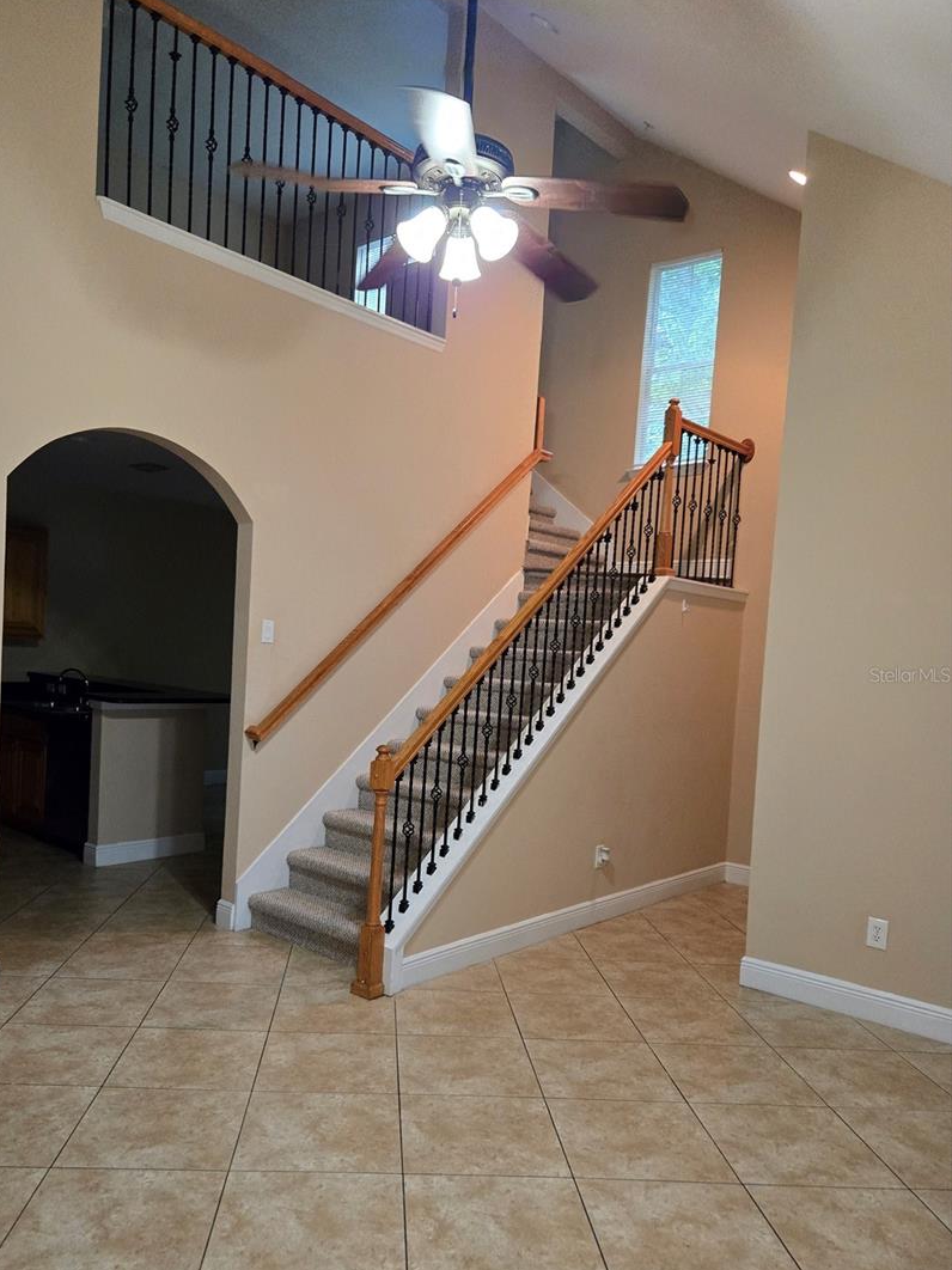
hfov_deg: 52.9
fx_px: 954
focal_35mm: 26
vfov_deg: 67.3
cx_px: 416
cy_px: 674
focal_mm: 5.4
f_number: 1.8
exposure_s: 1/120
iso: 800
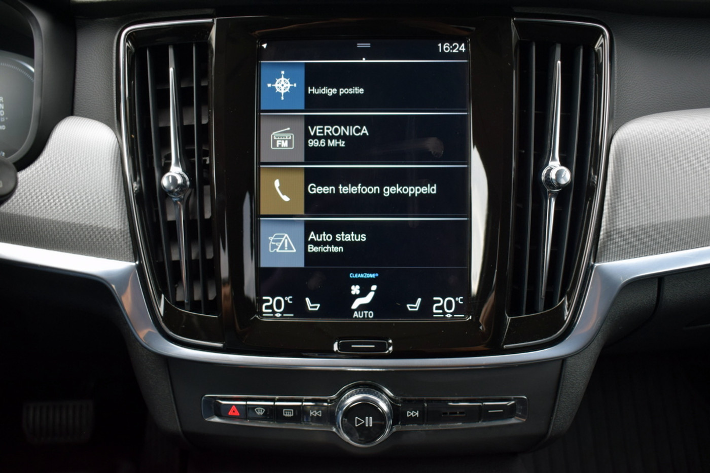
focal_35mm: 36
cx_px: 355
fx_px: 710
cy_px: 236
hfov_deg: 53.1
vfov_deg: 36.9
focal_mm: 24
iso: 400
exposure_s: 1/60
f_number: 4
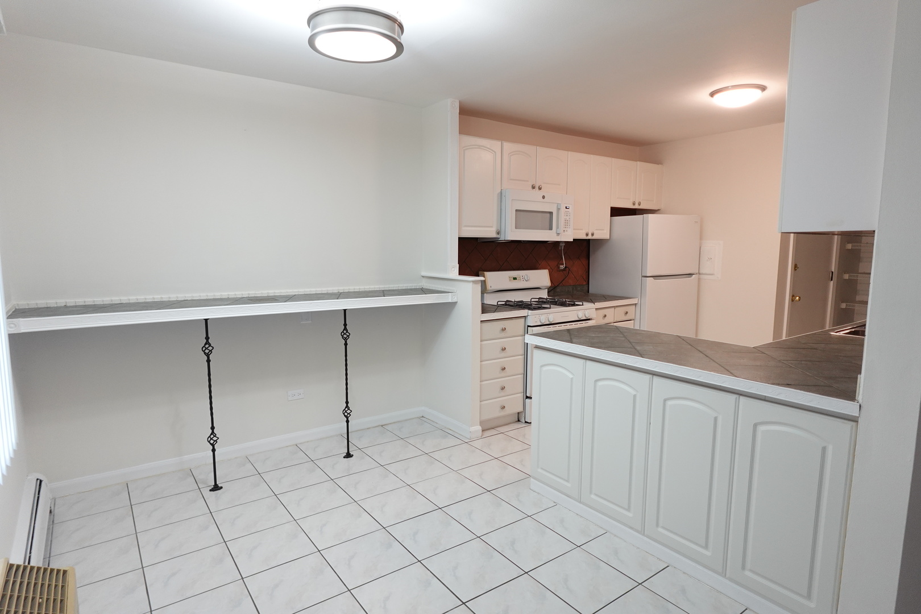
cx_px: 460
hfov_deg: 84.0
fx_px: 512
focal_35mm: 20
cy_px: 307
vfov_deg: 61.9
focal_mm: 7.6
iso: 320
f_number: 2
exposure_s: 1/80
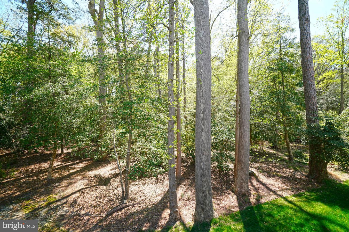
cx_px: 174
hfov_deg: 96.7
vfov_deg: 73.7
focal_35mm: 16
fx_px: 155
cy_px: 116
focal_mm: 16
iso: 100
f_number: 6.3
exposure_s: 1/80
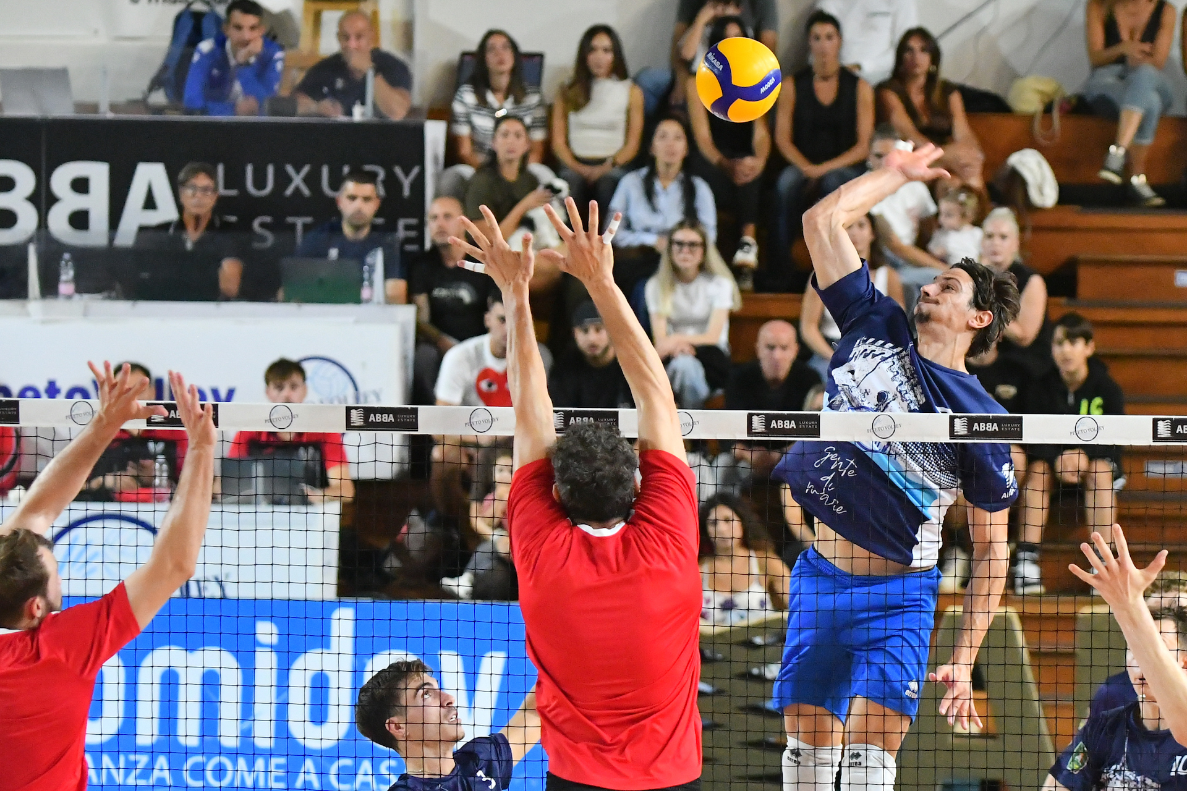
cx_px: 594
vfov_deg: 7.9
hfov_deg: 11.8
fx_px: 5737
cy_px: 396
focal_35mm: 174
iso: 5000
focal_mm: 116
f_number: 2.8
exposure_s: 1/1250
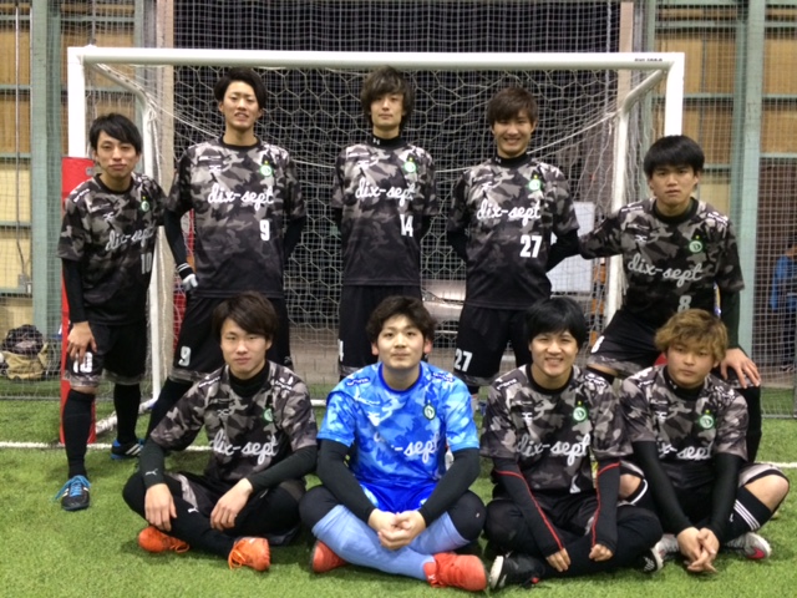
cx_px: 398
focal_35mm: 29
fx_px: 668
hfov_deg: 61.7
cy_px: 299
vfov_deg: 48.2
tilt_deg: -1.4
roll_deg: +0.4
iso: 320
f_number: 2.2
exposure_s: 1/17
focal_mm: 4.15
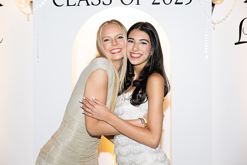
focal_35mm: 65
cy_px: 82
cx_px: 124
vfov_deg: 20.9
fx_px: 446
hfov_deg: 31.0
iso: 1000
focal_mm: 65
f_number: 5.6
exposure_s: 1/80
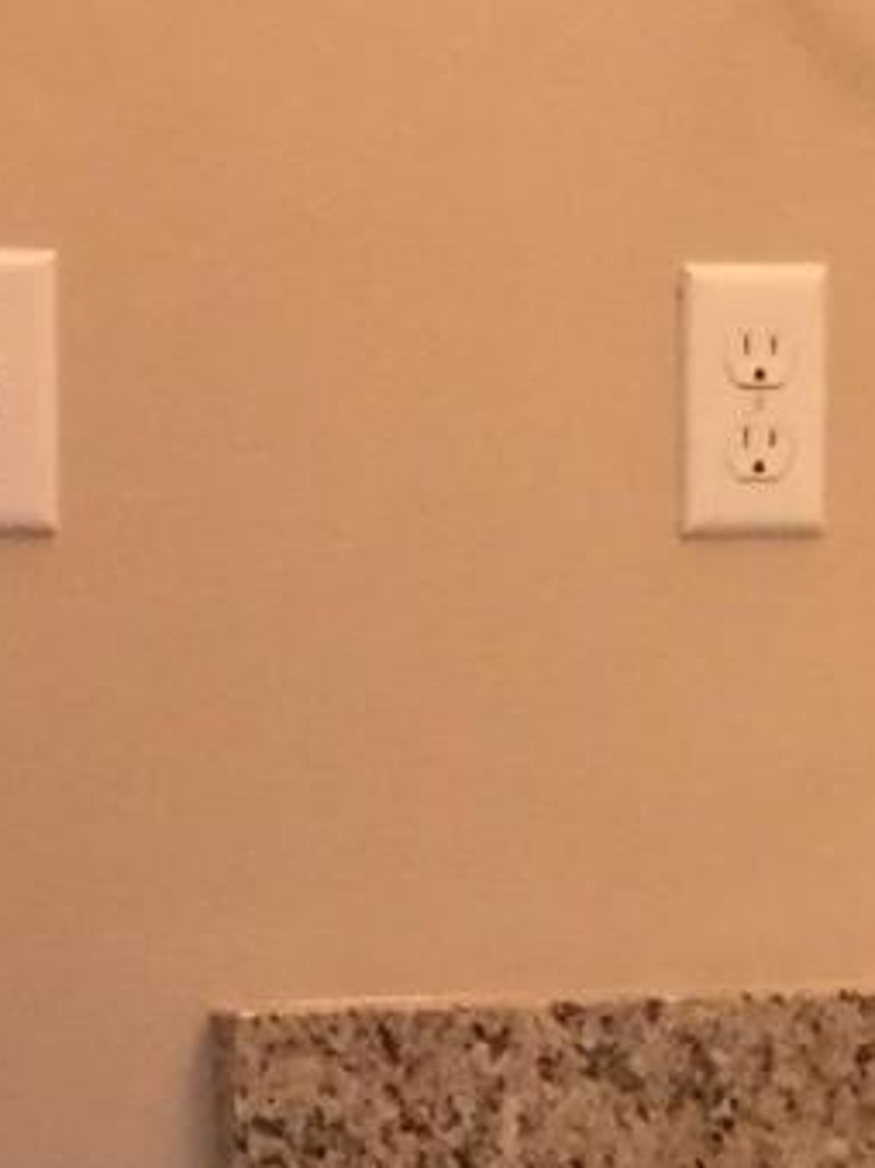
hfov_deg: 8.7
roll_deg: -0.2
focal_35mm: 171
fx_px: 5767
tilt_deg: -8.6
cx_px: 248
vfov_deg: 11.3
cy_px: 1513
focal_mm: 4.15
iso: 160
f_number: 2.2
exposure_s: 1/30
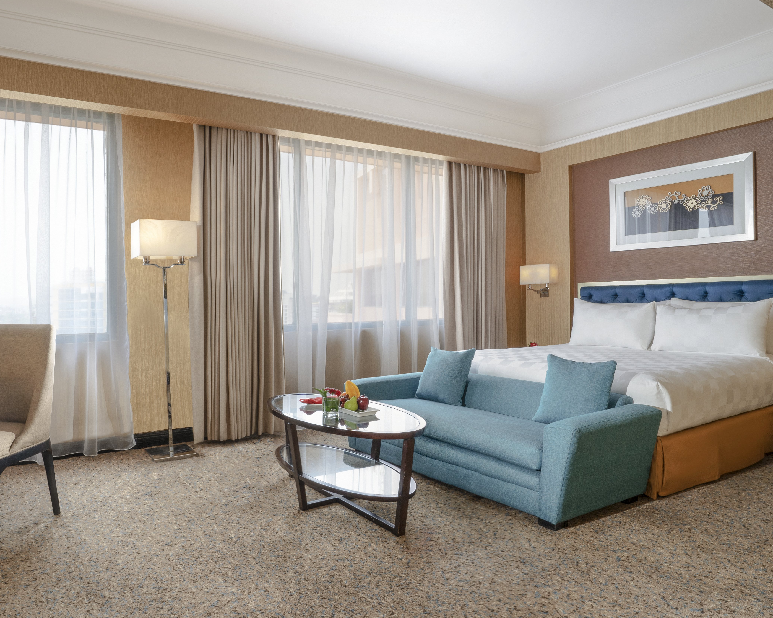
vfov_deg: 60.9
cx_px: 320
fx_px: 526
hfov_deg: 72.0
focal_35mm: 23
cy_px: 310
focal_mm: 17
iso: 250
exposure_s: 1/13
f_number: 14
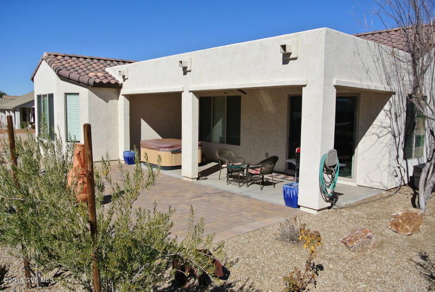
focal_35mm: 30
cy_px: 146
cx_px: 218
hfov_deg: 61.9
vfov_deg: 43.7
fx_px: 363
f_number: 5
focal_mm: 11.4
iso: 100
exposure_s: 1/1000
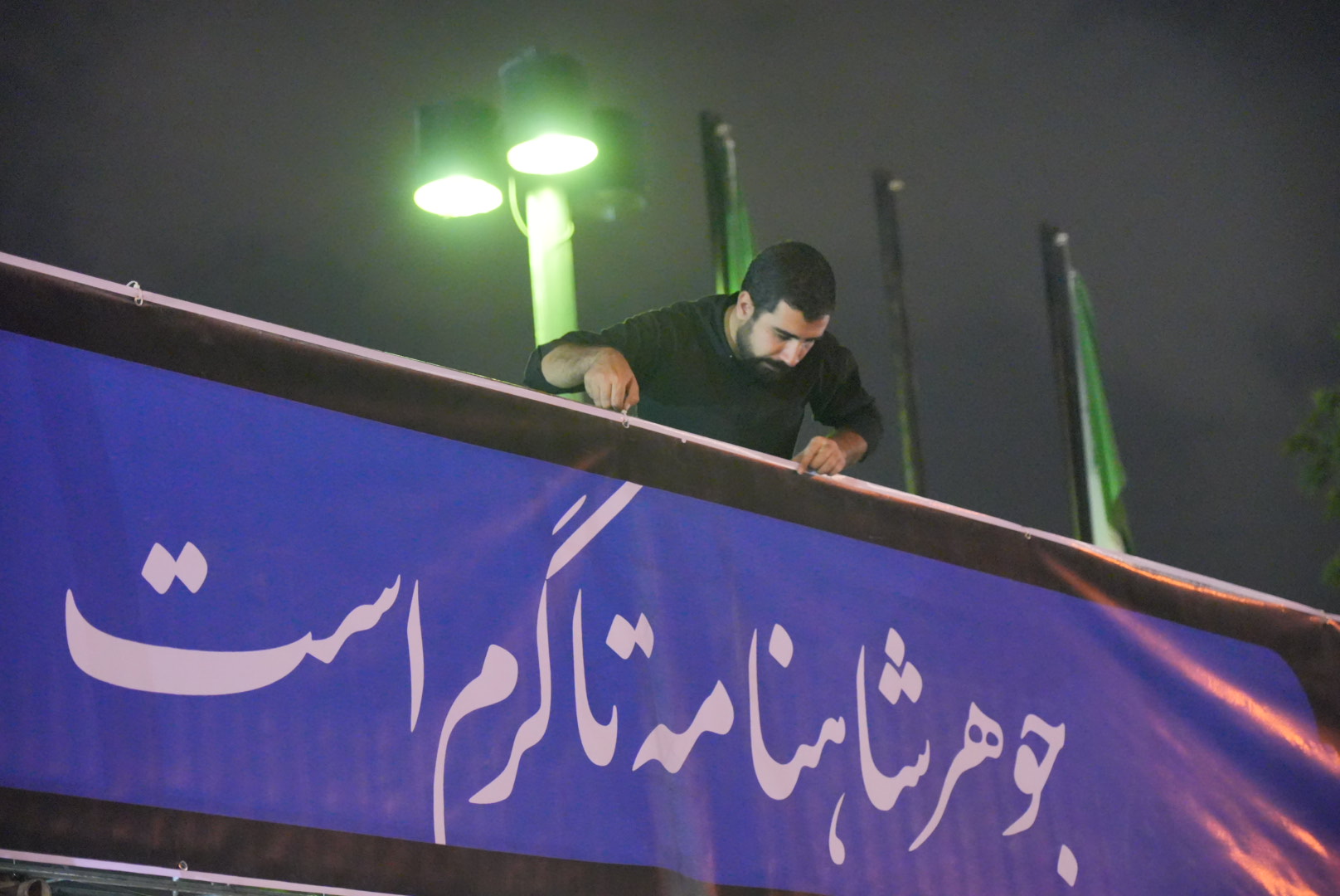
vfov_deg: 14.3
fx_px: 3576
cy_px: 448
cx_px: 670
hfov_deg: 21.2
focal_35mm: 96
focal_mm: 96
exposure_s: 1/50
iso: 12800
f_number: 4
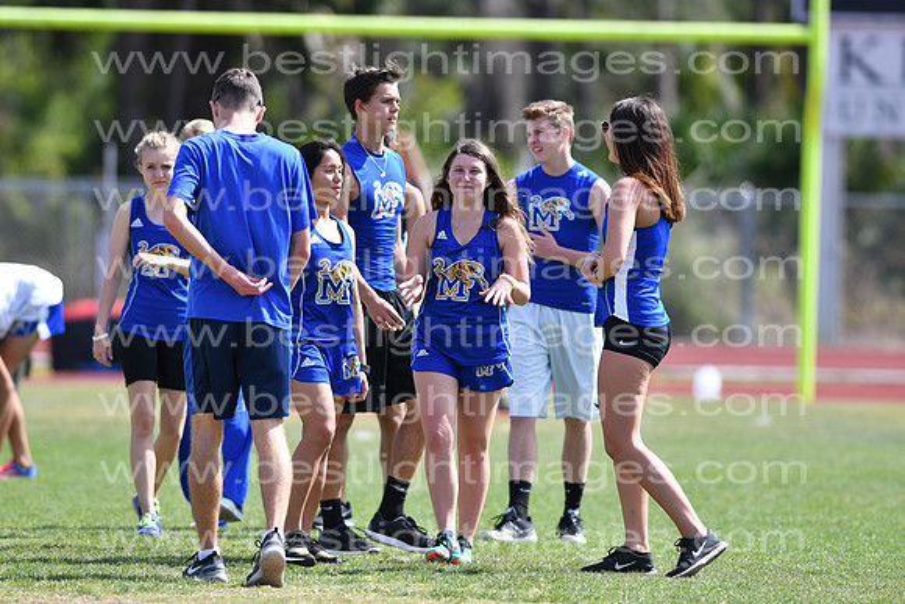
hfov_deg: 4.6
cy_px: 302
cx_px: 452
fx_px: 11315
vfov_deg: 3.1
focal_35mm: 450
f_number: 3.2
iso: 100
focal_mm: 300
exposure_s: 1/1000
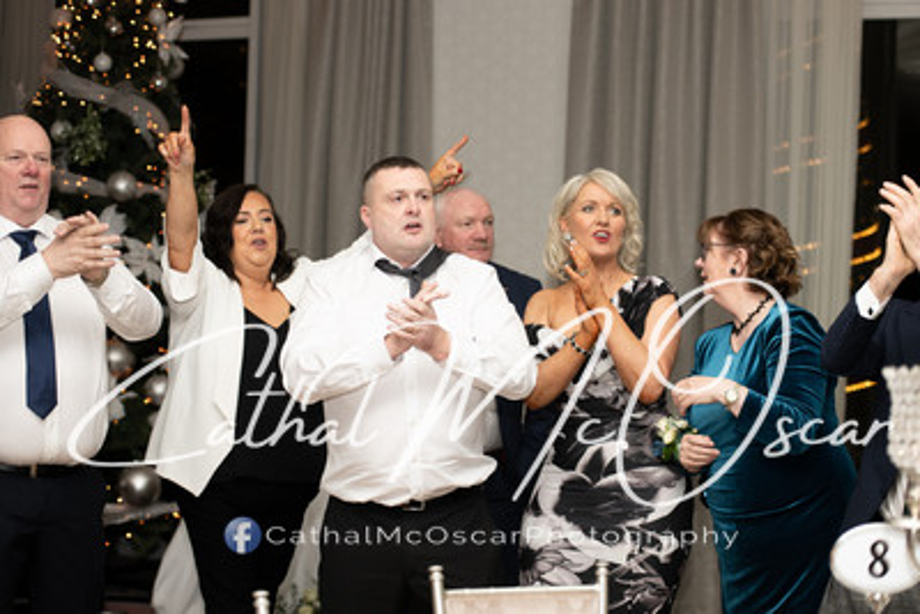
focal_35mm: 105
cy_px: 307
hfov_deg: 19.4
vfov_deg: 13.0
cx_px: 460
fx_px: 2686
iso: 400
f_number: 2.8
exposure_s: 1/200
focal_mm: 100
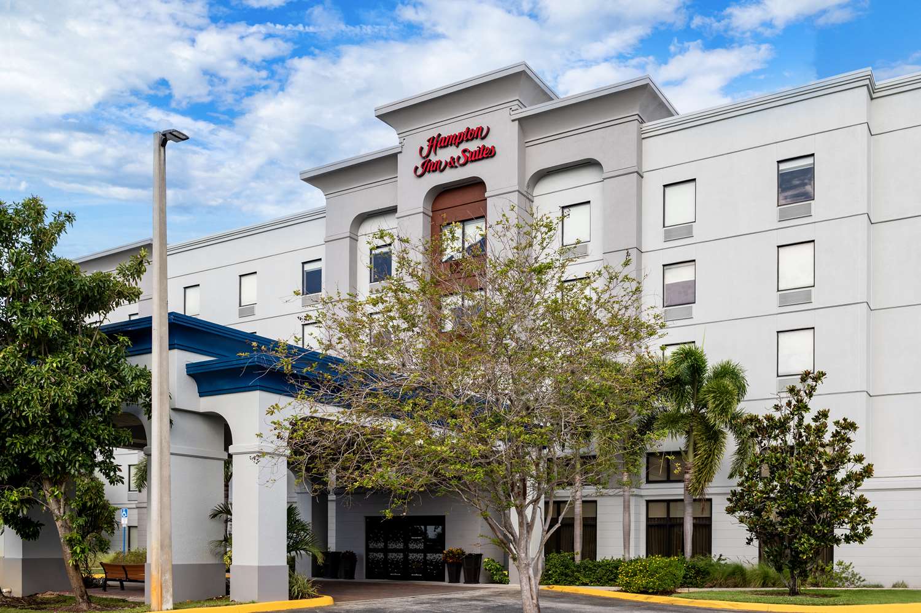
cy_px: 306
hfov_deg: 60.3
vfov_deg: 42.3
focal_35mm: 31
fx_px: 793
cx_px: 460
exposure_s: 1/400
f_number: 8
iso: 250
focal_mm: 31
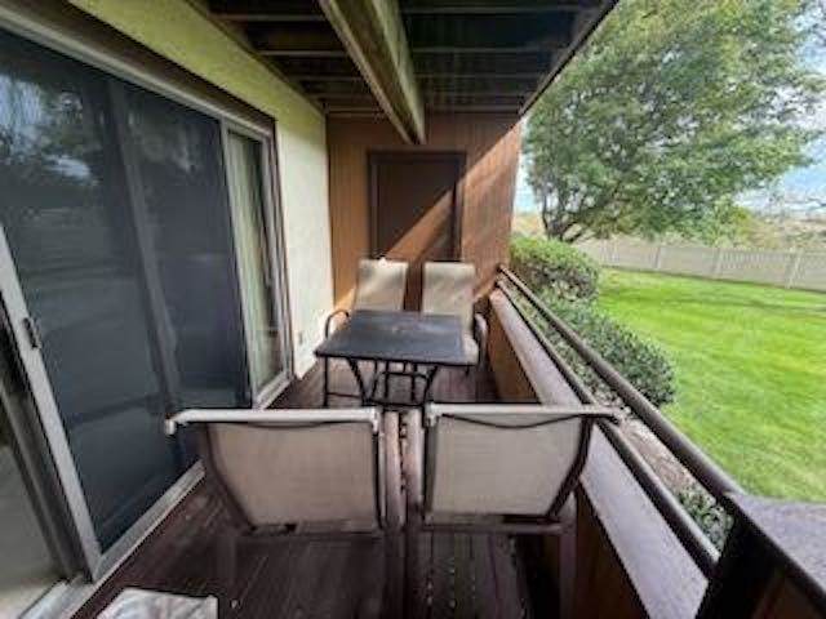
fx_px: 334
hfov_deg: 102.1
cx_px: 413
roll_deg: -1.2
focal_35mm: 14
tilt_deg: -15.3
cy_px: 310
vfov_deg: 85.7
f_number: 2.2
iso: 64
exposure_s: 1/143
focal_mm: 2.22
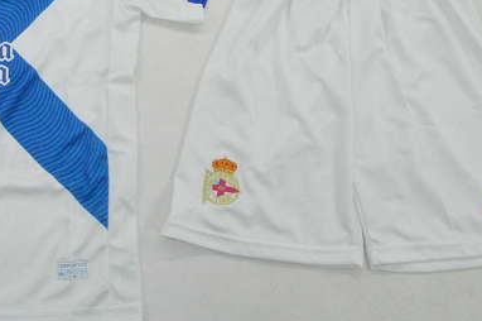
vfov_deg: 20.3
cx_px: 129
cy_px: 53
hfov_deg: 30.1
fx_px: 884
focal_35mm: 66
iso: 6400
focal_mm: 21
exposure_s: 1/200
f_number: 25
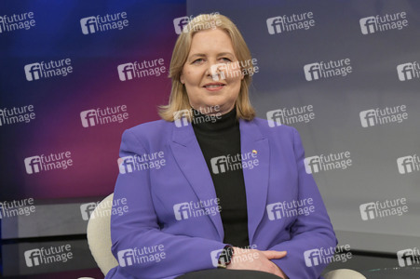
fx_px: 583
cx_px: 210
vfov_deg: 27.0
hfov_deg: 39.6
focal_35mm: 50
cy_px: 140
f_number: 6.3
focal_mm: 50
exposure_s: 1/200
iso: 2500
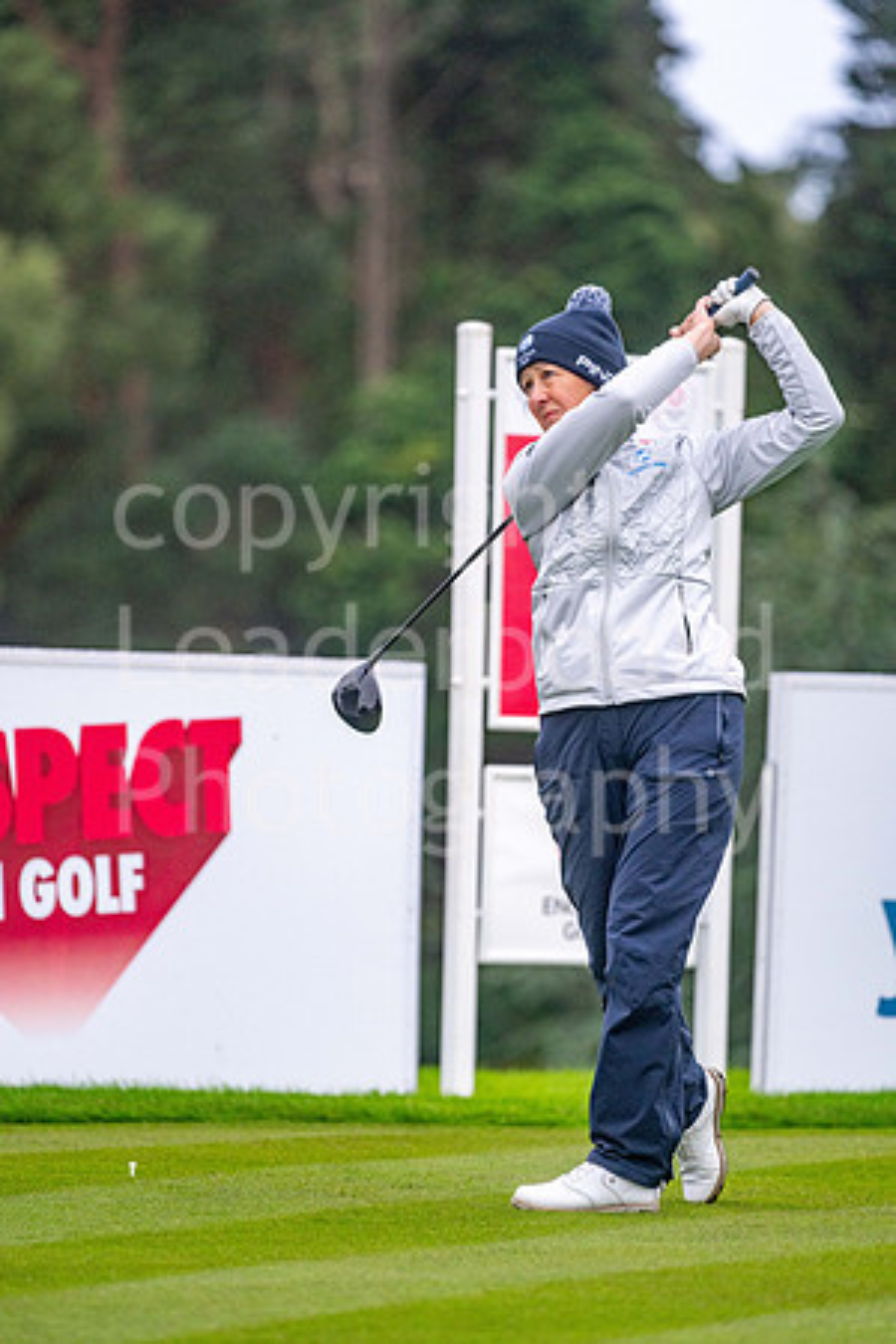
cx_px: 448
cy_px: 672
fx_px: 11199
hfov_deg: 4.6
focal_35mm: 300
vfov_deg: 6.9
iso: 1000
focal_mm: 300
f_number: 4.5
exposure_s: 1/500
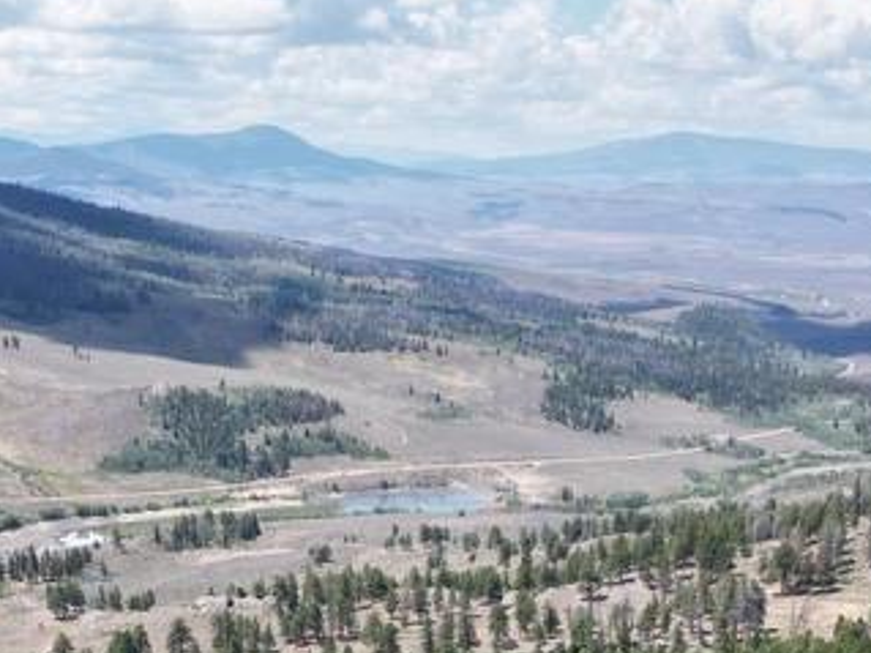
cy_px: 844
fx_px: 1937
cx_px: 388
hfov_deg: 25.3
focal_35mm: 77
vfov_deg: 17.9
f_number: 1.7
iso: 200
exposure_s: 1/2500
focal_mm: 6.72
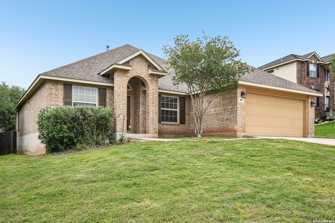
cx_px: 168
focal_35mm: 30
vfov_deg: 43.6
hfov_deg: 61.9
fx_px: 279
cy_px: 112
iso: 200
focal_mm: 30
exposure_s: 1/350
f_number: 8
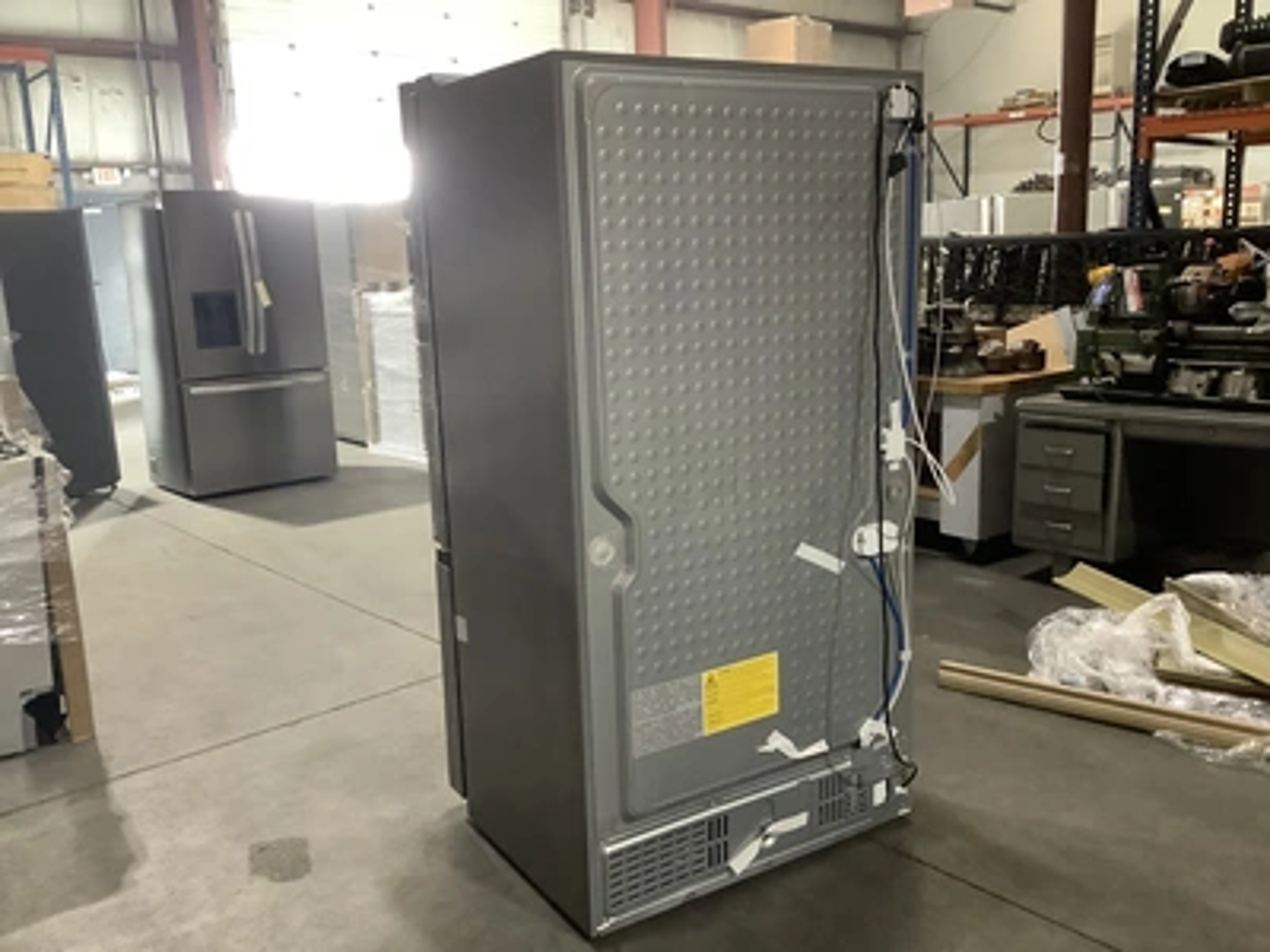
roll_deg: +2.1
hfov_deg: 58.4
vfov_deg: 45.4
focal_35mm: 31
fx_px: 1137
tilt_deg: -10.3
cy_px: 476
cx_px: 635
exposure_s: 1/40
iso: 400
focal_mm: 3.3
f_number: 2.4
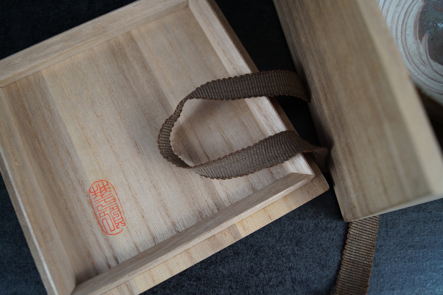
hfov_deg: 57.2
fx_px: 406
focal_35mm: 33
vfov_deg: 39.9
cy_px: 148
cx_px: 222
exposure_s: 1/160
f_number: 4
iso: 640
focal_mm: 22
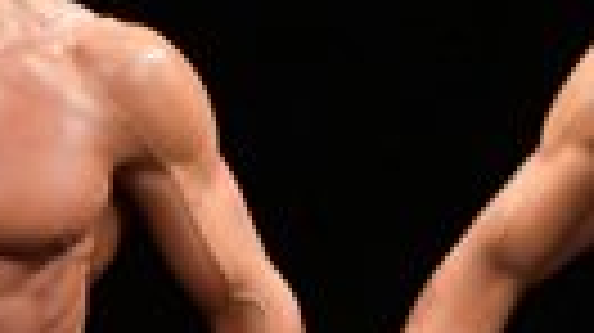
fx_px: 23229
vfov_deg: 0.8
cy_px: 576
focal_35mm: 1476
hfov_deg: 1.5
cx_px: 1712
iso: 3200
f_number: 5.6
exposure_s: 1/400
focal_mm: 160
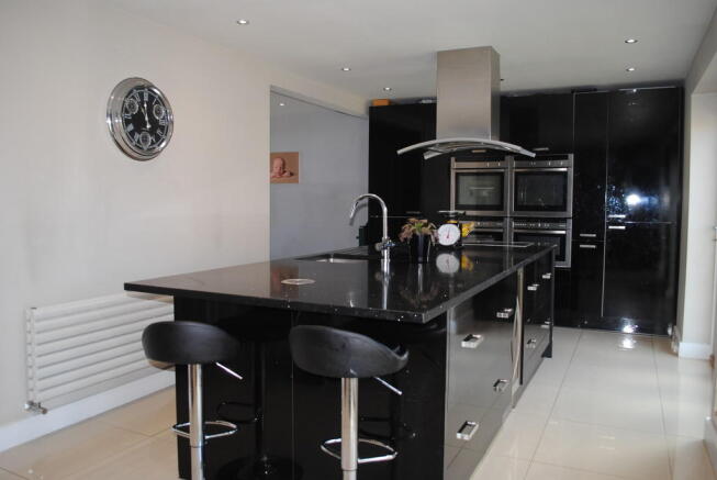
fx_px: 538
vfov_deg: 48.0
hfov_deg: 67.3
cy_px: 240
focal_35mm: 27
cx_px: 358
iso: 200
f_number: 3.5
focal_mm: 18
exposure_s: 1/60
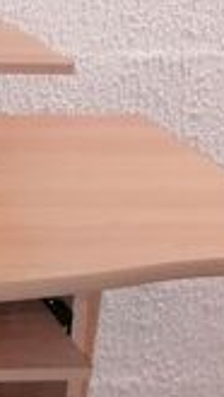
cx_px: -207
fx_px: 1202
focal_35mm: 114
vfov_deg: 18.8
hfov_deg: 10.0
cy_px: 224
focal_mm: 4.75
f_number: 1.8
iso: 250
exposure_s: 1/33.3
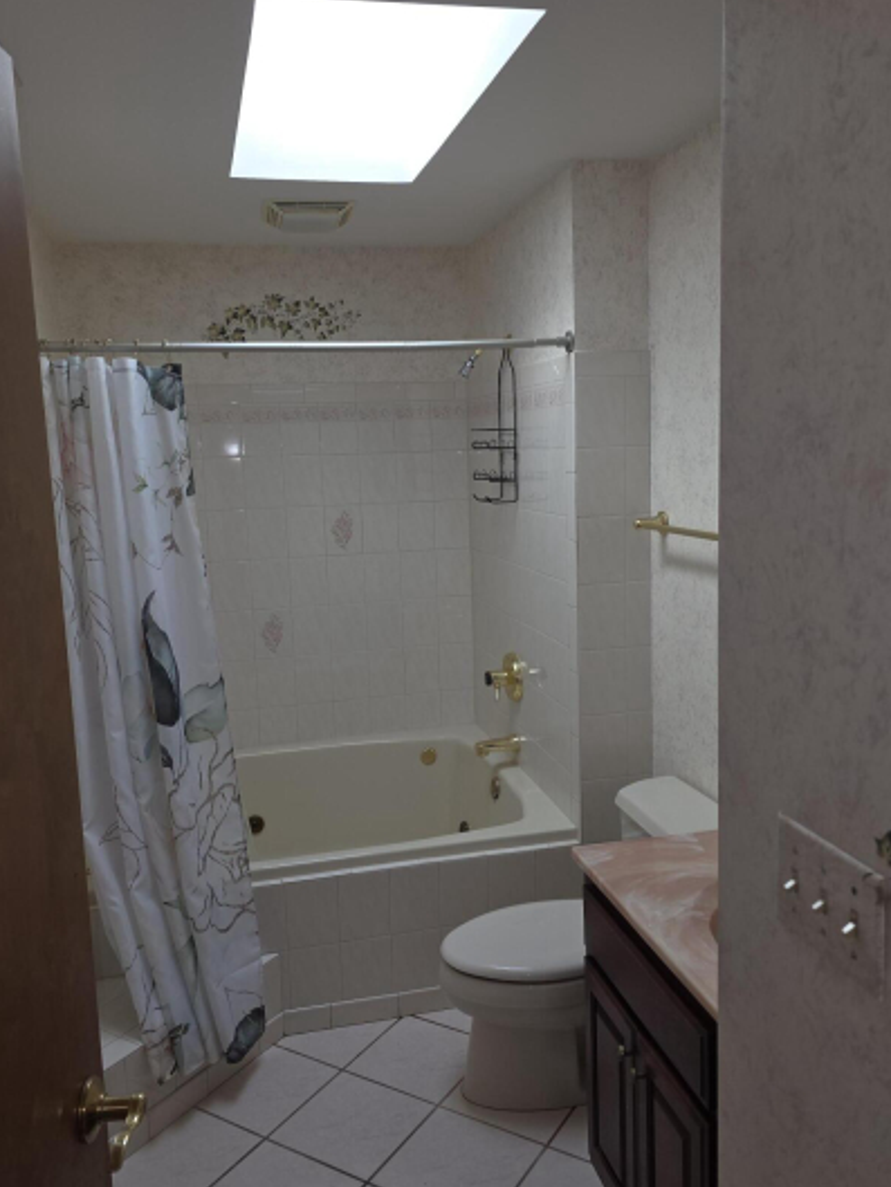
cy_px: 571
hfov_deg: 48.2
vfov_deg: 61.6
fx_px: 995
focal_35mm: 29
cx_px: 449
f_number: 1.7
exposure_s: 1/60
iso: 25
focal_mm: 6.3
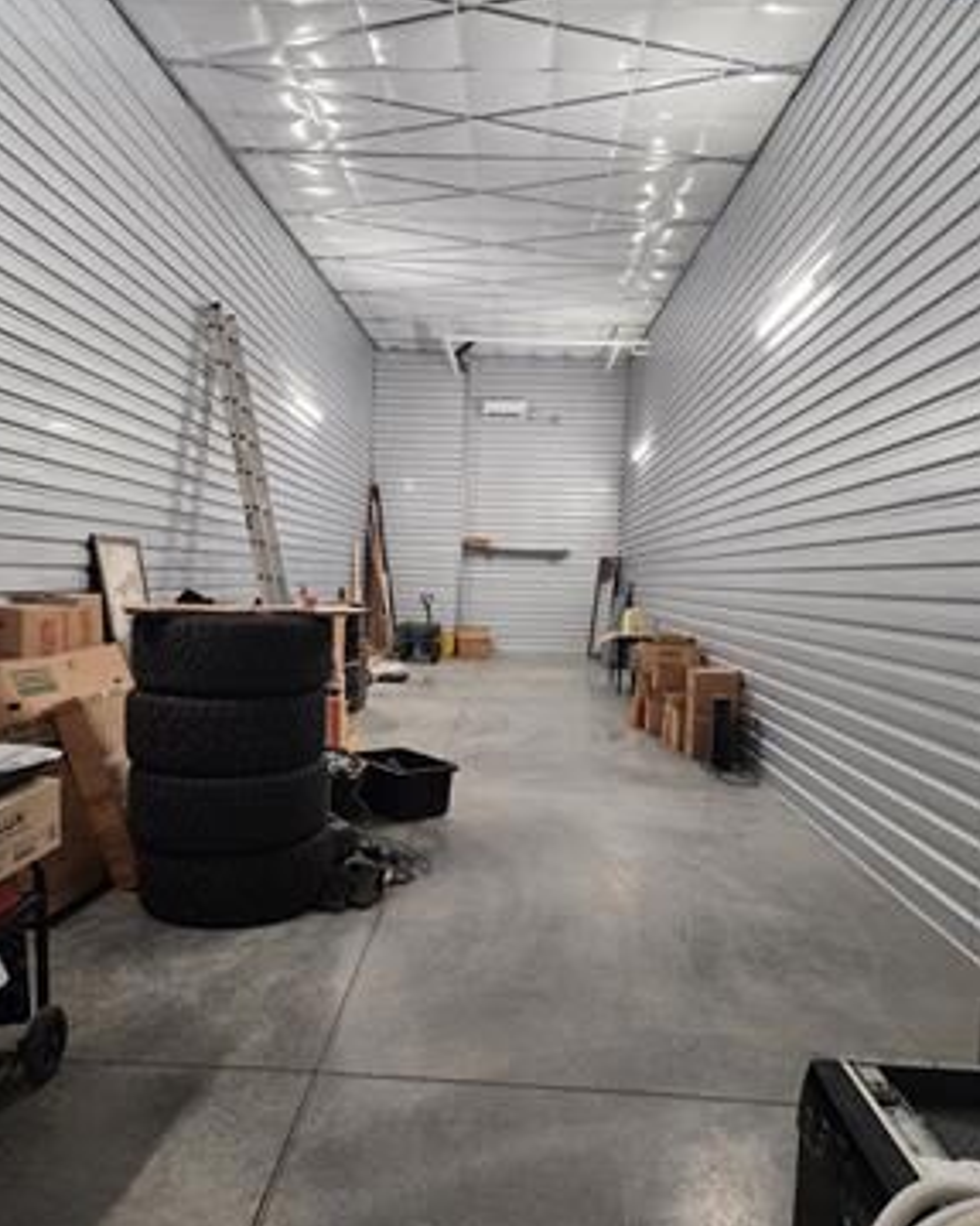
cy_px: 669
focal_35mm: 25
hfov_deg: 56.8
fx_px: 907
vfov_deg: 68.0
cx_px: 475
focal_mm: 6.4
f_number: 1.8
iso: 500
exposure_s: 1/120
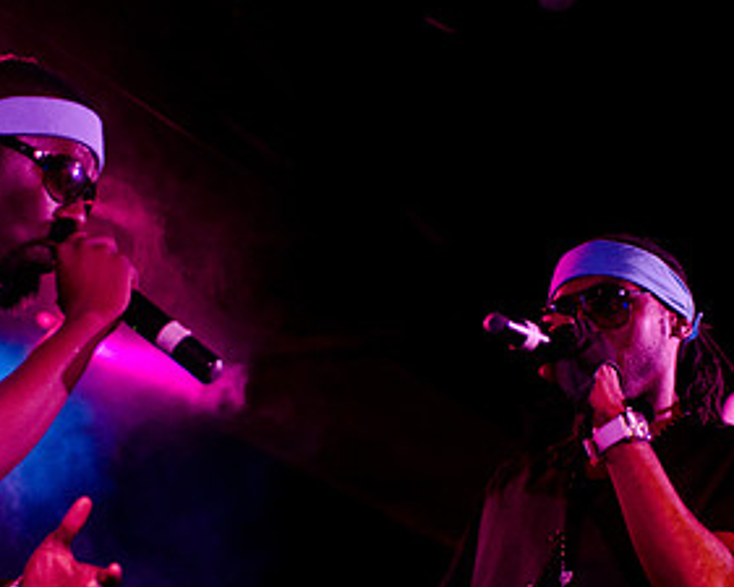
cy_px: 404
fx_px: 1891
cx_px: 405
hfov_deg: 22.0
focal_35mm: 87
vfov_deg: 17.6
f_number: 1.4
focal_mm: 30
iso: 1250
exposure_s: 1/80
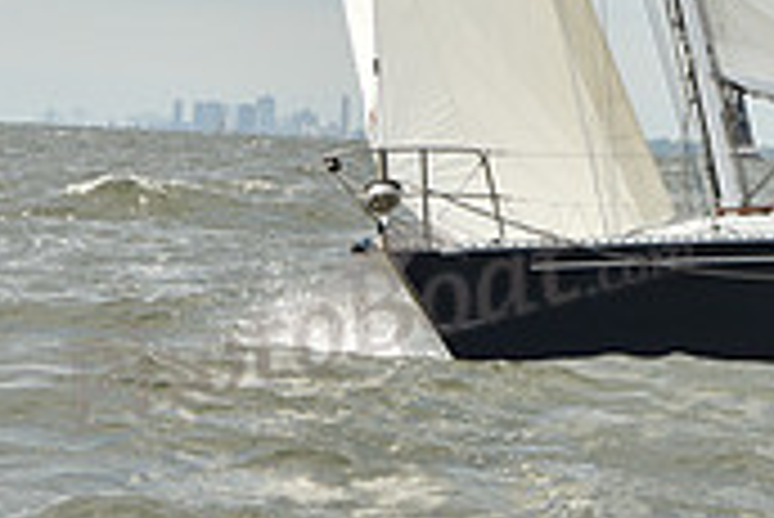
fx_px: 7983
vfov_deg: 3.7
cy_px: 20
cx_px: 932
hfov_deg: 5.5
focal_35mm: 371
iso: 250
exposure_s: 1/800
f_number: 9
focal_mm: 110
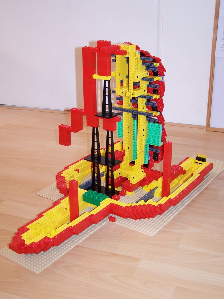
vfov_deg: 37.5
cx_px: 112
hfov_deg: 28.6
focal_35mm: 51
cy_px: 150
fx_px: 440
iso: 80
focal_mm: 8.5
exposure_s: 1/2
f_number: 3
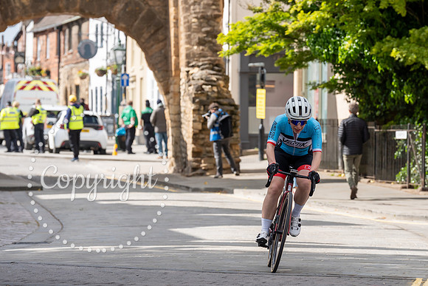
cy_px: 132
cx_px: 313
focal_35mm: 211
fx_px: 2506
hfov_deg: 9.7
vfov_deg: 6.5
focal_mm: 144
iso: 250
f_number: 5
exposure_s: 1/1000
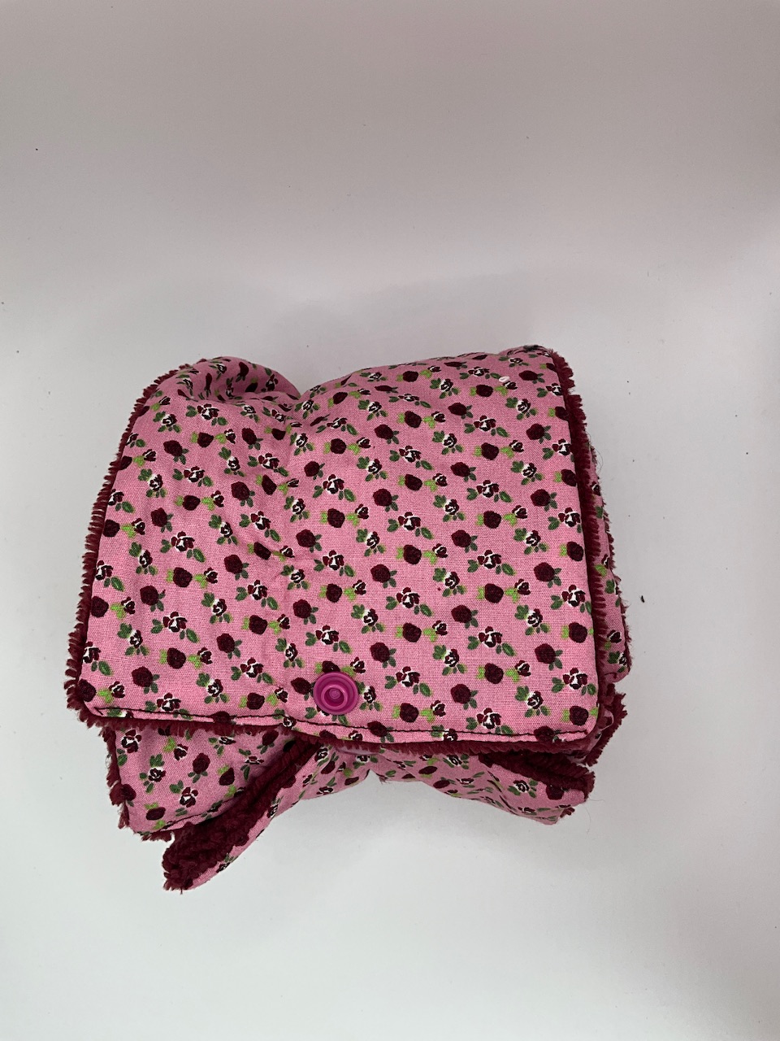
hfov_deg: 48.2
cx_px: 390
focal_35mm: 29
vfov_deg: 61.7
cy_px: 520
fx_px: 871
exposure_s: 1/284
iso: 25
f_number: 1.8
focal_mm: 3
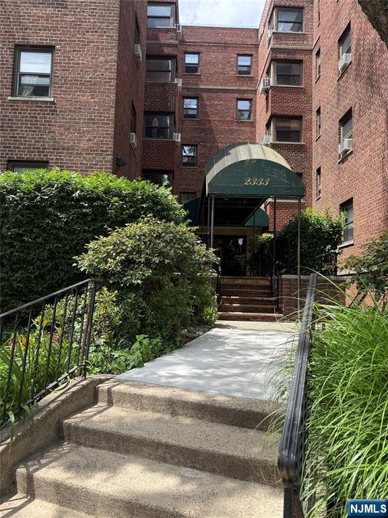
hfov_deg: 56.8
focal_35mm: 24
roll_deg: -1.2
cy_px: 259
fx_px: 359
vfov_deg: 71.6
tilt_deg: +6.0
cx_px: 194
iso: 80
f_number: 1.78
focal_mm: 6.76
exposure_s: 1/1156
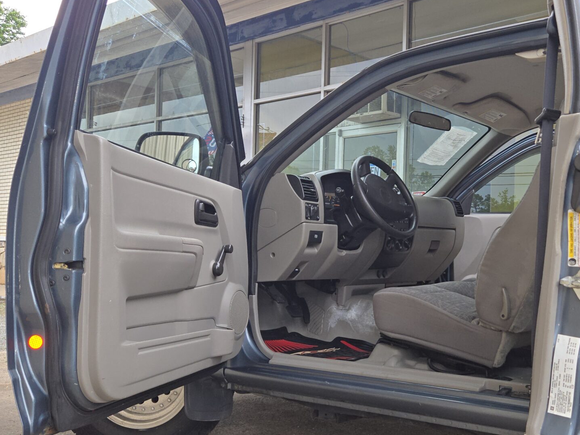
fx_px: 687
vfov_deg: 35.1
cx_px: 394
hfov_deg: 45.0
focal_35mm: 41
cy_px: 229
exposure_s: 1/120
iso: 32
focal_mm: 5.4
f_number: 1.8
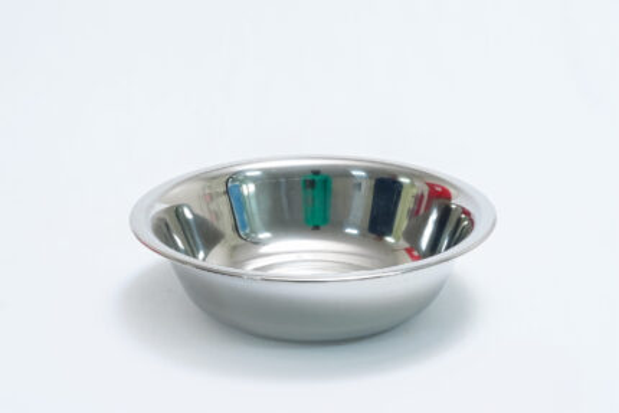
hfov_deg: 28.8
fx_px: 1204
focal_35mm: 70
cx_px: 310
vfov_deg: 19.5
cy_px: 206
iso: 3200
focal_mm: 47
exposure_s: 1/125
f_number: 10
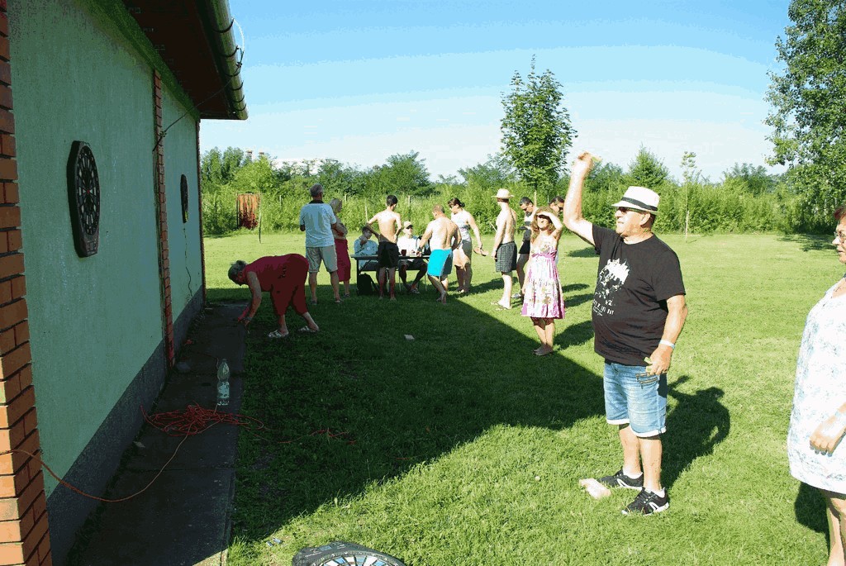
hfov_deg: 67.3
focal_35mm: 27
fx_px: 635
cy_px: 283
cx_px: 423
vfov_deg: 48.0
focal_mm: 18
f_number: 6.7
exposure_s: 1/180
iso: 100
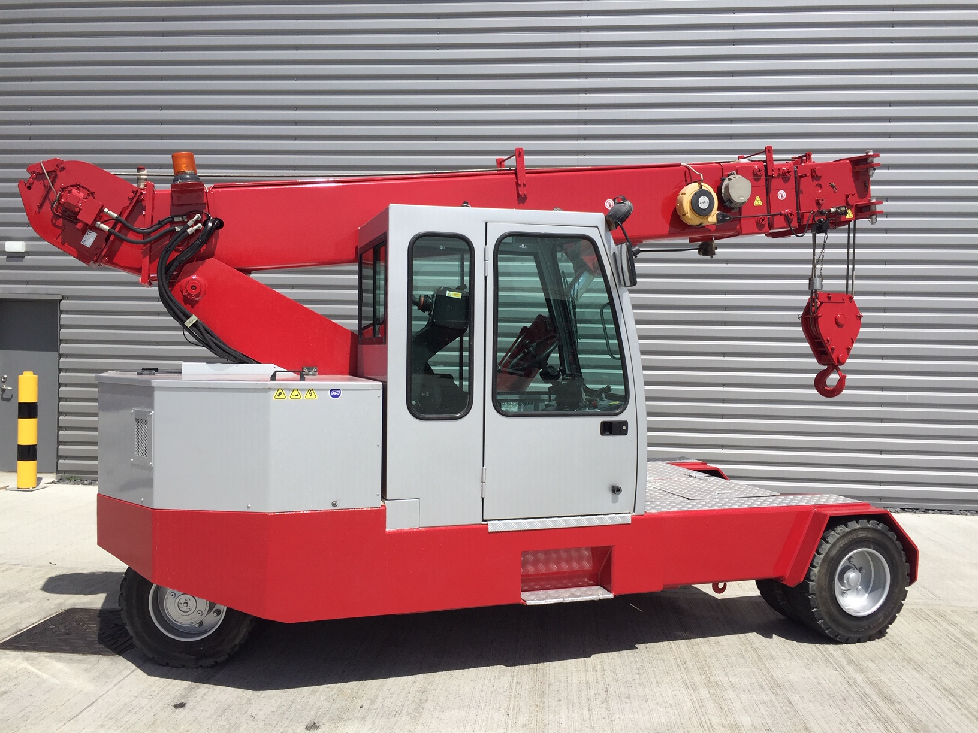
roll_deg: -3.2
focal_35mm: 29
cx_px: 489
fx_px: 819
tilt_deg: +0.0
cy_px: 366
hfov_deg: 61.7
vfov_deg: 48.2
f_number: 2.2
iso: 32
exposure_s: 1/2475
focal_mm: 4.15
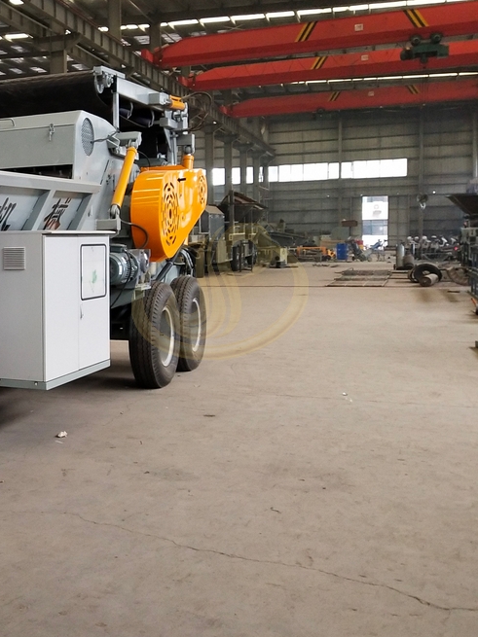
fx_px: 1013
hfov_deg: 24.1
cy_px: 284
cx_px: -100
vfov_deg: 34.9
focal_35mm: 55
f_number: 1.8
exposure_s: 1/40
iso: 375
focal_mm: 3.95
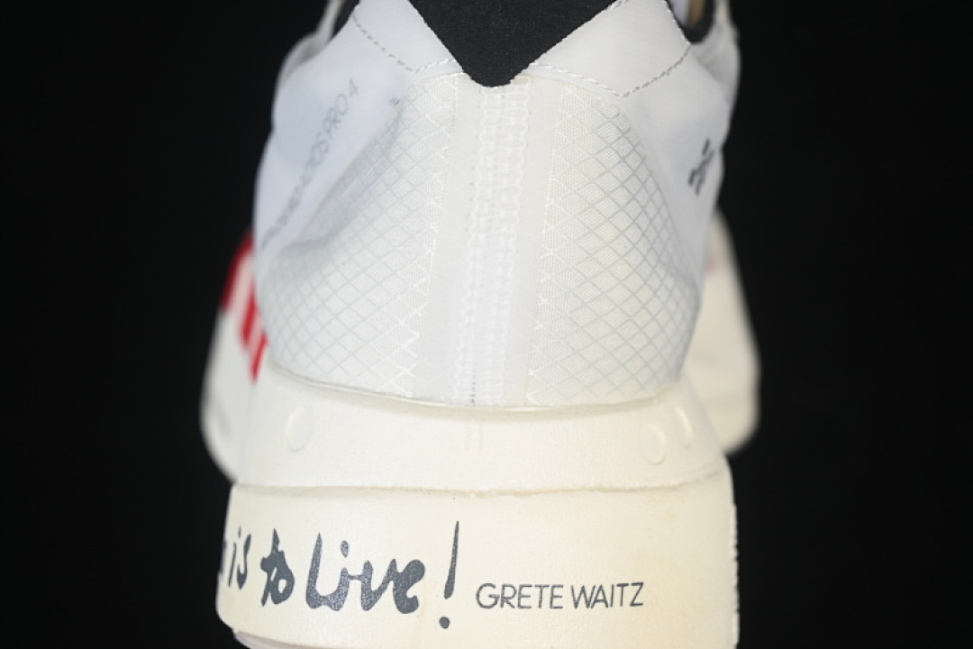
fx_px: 2027
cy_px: 324
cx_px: 486
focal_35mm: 75
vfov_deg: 18.2
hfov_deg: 27.0
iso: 160
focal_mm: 50
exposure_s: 1/80
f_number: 7.1
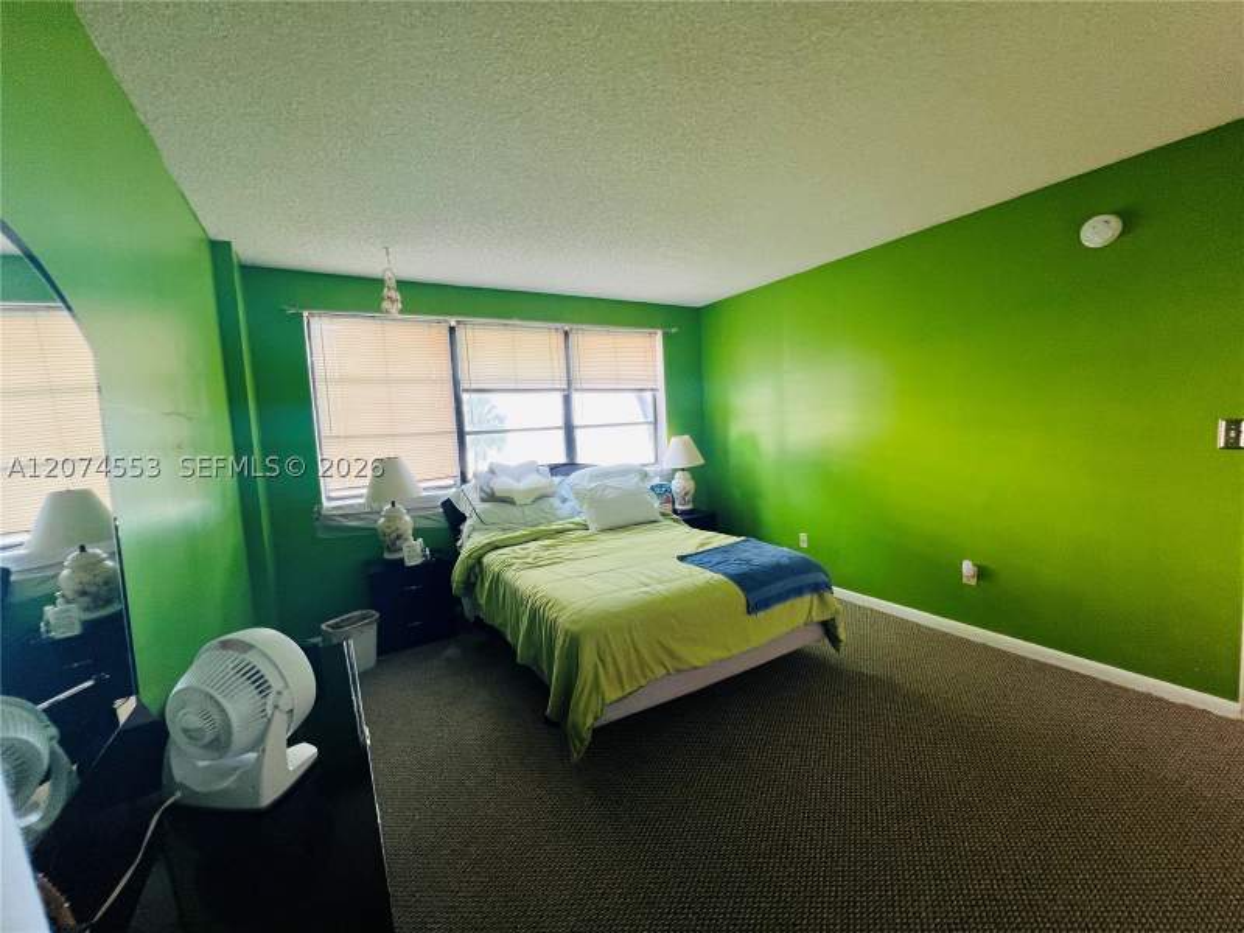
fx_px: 467
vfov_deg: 89.9
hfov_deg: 106.2
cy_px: 466
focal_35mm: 13
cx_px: 622
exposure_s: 1/92
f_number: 1.8
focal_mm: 1.57
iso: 250
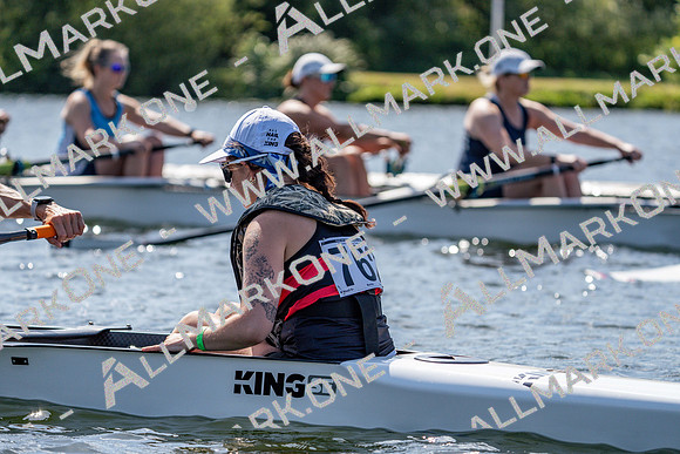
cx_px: 340
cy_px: 227
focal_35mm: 216
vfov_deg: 6.4
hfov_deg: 9.5
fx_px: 4081
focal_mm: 216
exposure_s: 1/2000
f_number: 5.6
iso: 320
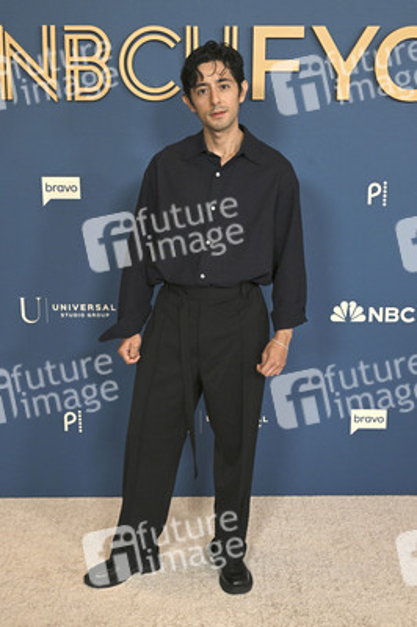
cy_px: 314
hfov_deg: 29.8
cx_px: 208
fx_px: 783
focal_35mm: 45
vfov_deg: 43.6
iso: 2000
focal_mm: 45
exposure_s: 1/320
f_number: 5.6
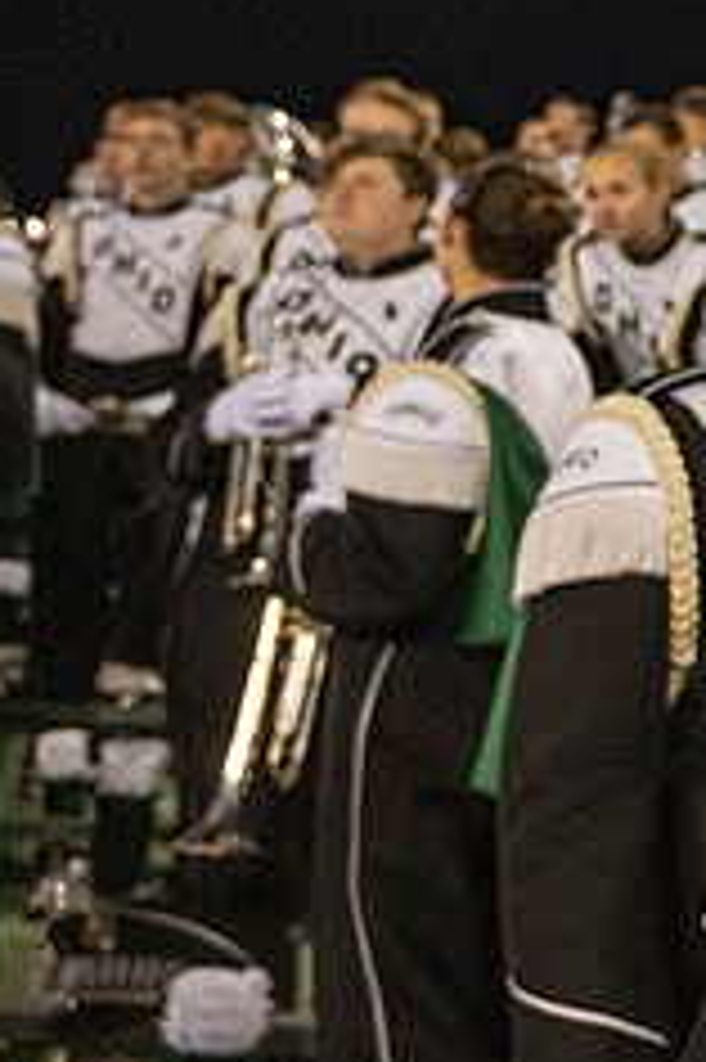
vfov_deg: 33.3
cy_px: 272
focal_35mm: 59
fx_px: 1738
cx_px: 1219
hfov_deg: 18.6
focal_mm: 24
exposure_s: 1/500
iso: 3200
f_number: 4
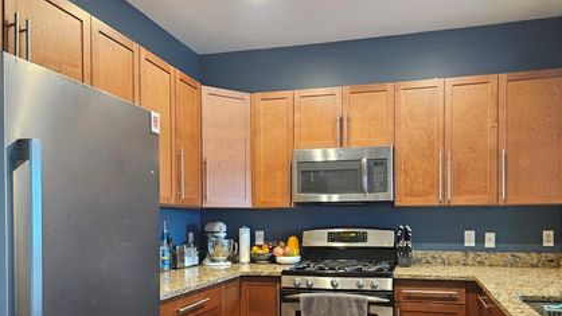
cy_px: 229
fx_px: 447
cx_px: 307
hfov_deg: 64.2
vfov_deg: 38.1
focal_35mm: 30
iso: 640
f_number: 1.8
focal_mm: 5.4
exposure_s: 1/40
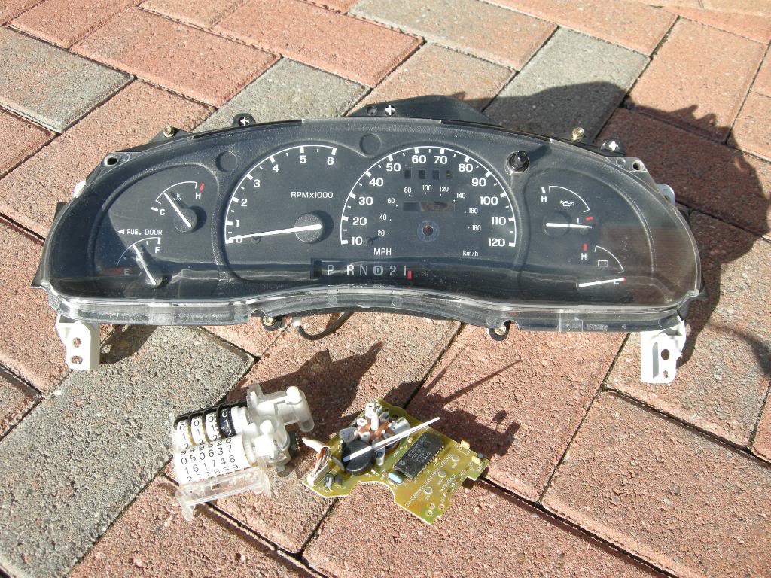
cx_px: 386
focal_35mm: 35
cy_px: 289
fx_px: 780
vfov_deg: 40.7
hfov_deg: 52.6
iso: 64
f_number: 4.8
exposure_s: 1/196
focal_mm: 7.5
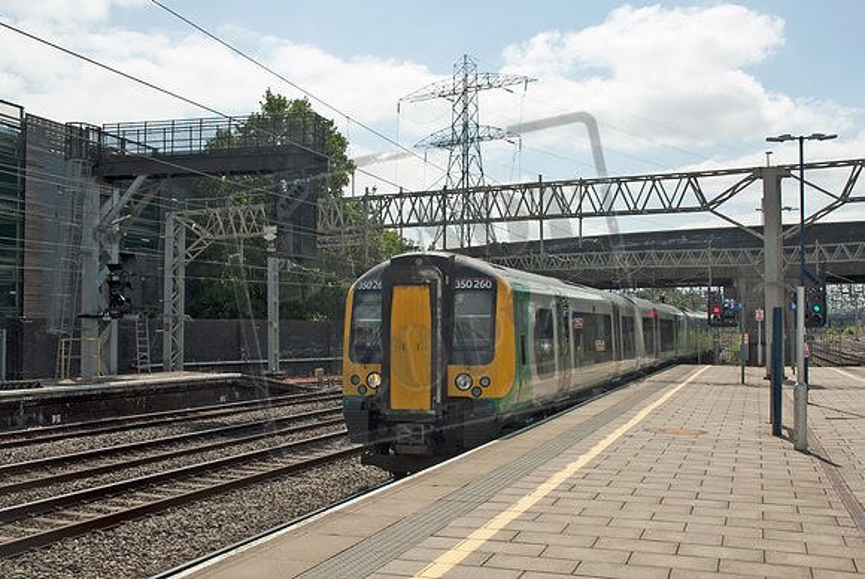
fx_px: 866
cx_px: 432
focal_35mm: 36
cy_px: 290
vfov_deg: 37.0
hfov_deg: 53.1
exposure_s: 1/320
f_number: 9
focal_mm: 24
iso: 200
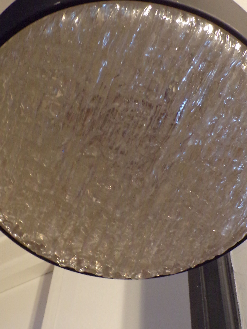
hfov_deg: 24.8
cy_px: 167
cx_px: 137
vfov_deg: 32.7
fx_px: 561
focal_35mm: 59
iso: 469
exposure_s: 1/17
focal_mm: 5.8
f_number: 3.2
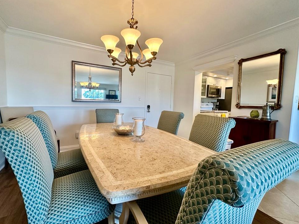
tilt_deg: -3.0
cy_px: 110
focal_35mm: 15
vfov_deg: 81.7
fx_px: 130
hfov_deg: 98.0
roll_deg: -1.3
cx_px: 139
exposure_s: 1/120
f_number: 2.2
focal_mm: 2.22
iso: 200
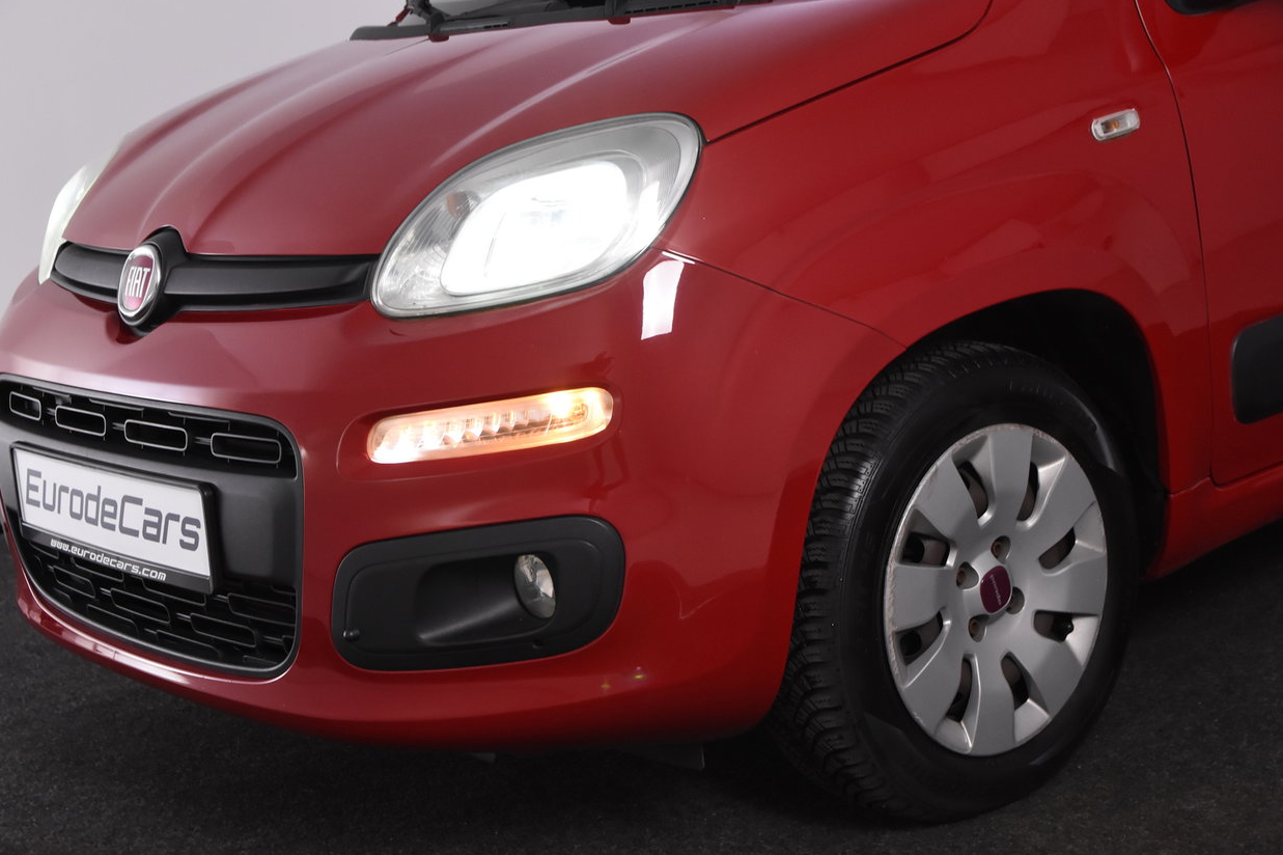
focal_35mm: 59
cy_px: 422
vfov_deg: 23.0
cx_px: 632
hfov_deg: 33.9
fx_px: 2102
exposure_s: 1/125
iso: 1600
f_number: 5.6
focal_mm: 38
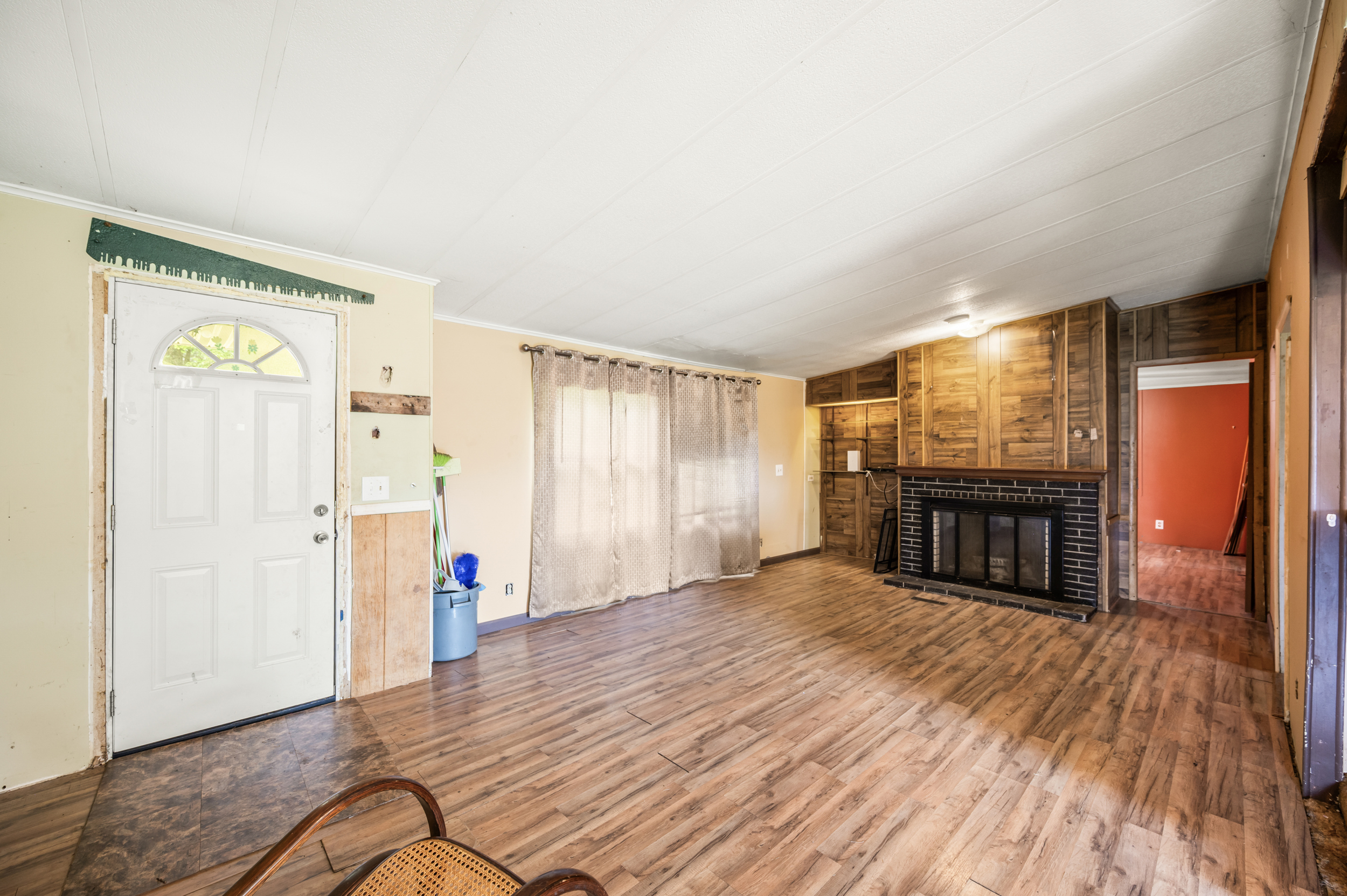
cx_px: 674
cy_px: 448
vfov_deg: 81.1
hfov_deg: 104.3
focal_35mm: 14
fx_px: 523
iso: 500
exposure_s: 1/1.67
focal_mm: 14
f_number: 6.3
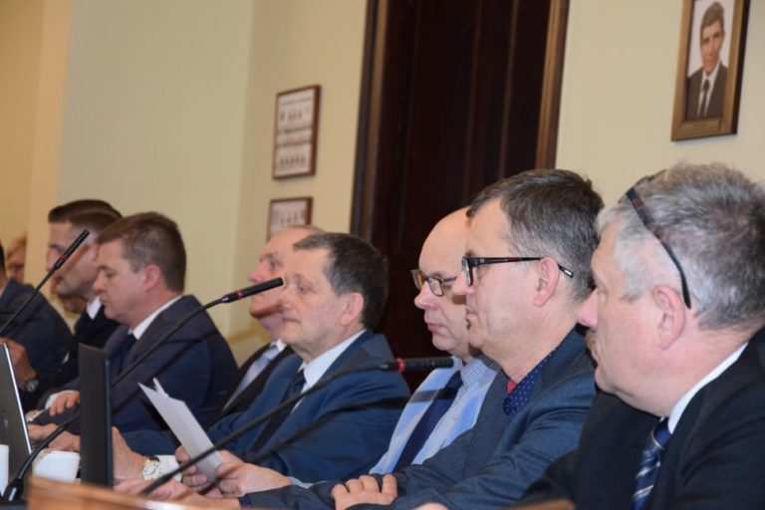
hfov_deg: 18.2
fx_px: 2390
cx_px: 382
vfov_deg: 12.2
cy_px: 255
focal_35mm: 112
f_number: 5.3
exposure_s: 1/60
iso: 1600
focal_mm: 75
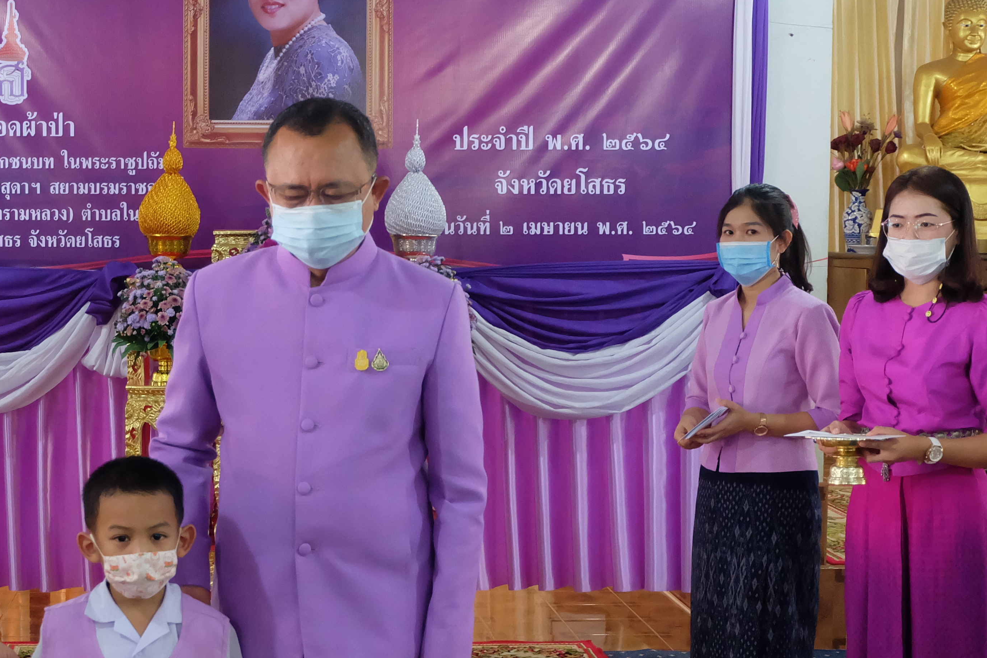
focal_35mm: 75
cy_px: 368
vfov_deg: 18.2
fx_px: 2056
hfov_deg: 26.6
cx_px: 238
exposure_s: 1/70
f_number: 4.5
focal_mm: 28.2
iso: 4000
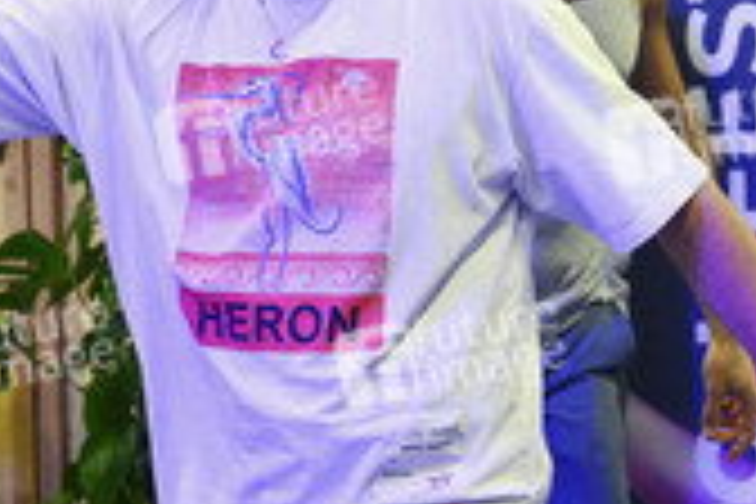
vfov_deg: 7.3
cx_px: 331
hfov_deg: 10.9
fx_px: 3948
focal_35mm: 188
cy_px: 243
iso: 6400
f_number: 5.6
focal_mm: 70
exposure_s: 1/200
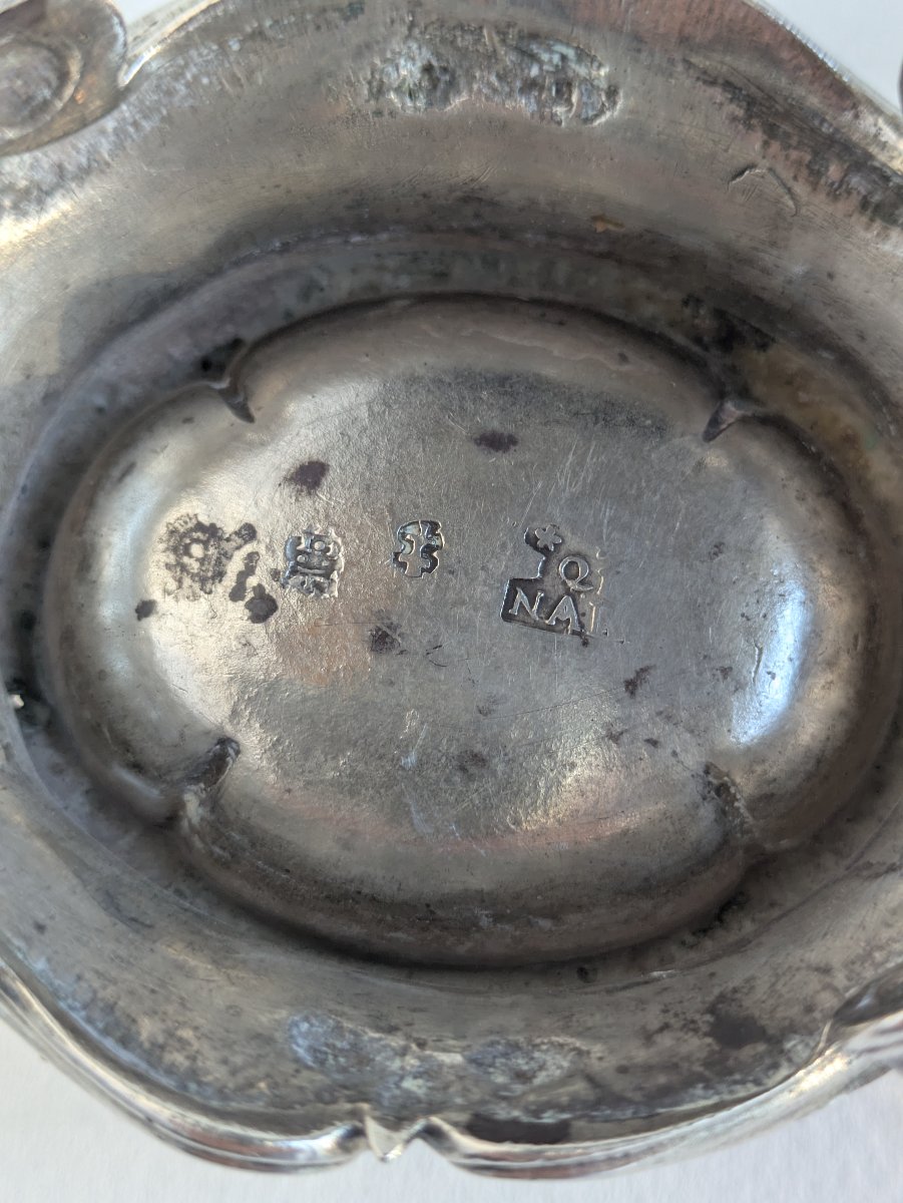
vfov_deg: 37.5
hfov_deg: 28.6
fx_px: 1773
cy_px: 602
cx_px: 452
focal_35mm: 51
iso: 126
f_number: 1.89
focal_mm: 5.43
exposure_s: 1/100
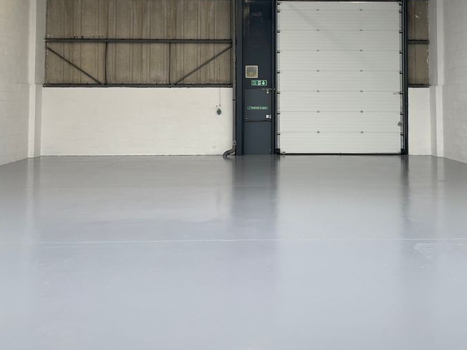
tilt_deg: +2.6
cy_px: 64
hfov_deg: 42.8
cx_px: 266
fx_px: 594
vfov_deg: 31.9
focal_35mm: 44
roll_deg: +0.5
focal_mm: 5.1
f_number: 1.6
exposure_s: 1/221
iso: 40
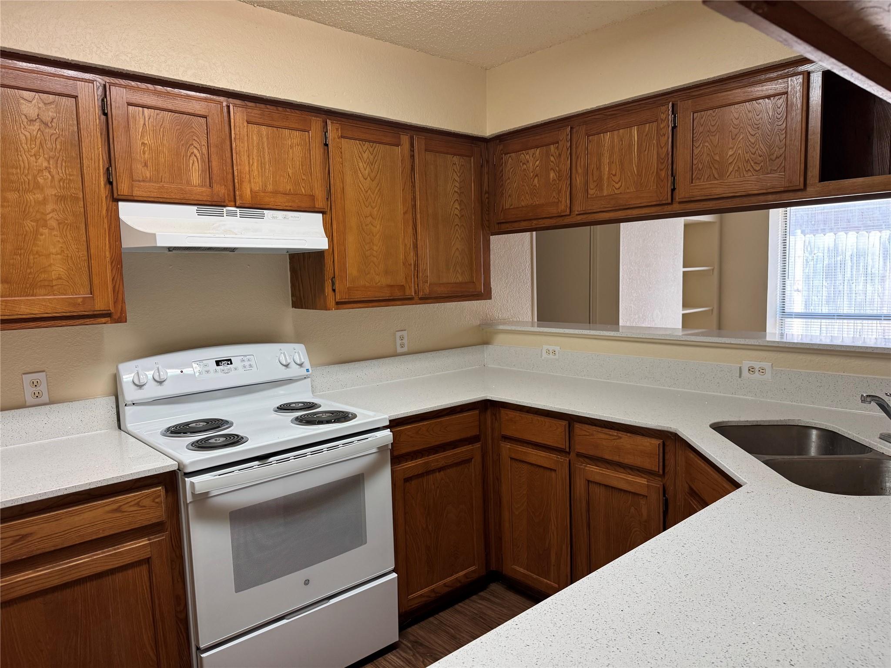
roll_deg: +1.9
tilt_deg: -6.7
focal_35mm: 24
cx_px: 446
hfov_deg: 71.6
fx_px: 618
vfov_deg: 56.8
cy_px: 334
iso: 200
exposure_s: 1/120
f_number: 1.78
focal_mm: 6.76
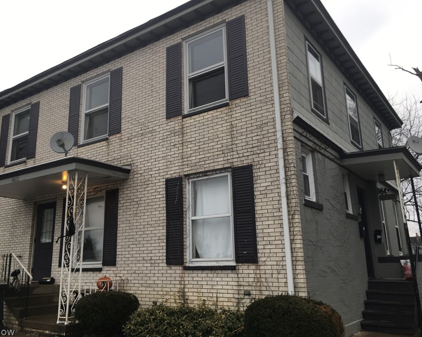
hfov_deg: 57.1
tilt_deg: +17.9
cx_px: 199
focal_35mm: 31
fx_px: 387
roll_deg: -0.1
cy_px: 166
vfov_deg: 47.1
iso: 25
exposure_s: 1/120
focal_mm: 4.15
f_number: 2.2
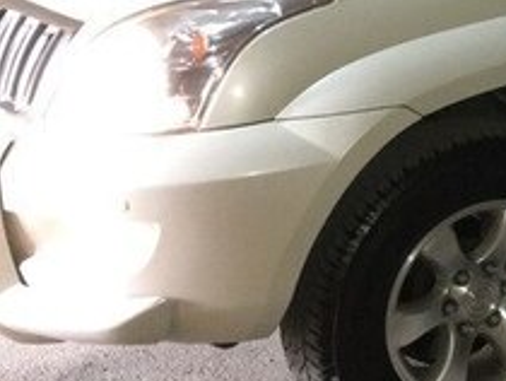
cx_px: 793
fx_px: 1332
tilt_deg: -10.9
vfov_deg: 16.0
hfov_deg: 18.6
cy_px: 16
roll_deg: -0.5
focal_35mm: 91
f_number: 2.2
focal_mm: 4.15
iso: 320
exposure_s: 1/17
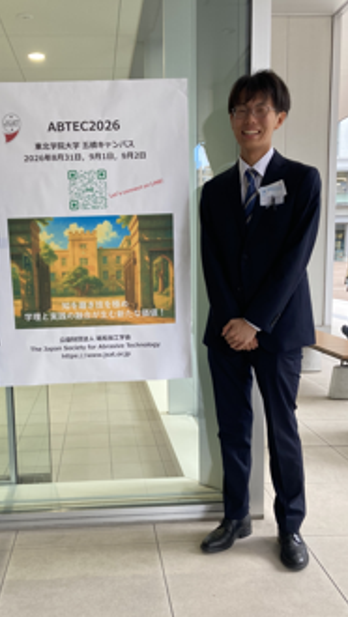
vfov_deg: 53.7
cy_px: 363
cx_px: 125
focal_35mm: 37
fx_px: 606
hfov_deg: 31.9
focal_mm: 3.99
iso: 50
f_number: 1.8
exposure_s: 1/50
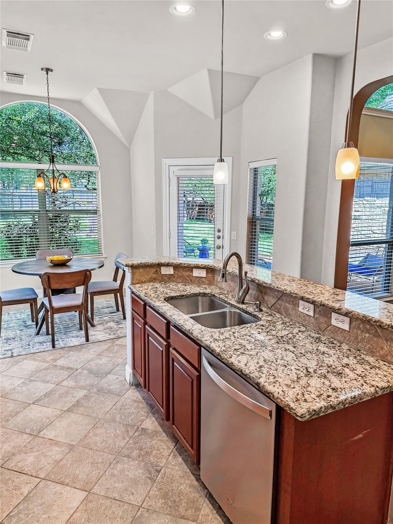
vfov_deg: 71.6
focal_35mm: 24
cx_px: 196
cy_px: 262
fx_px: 363
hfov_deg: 56.8
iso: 125
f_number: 1.8
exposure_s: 1/230
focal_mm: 6.76
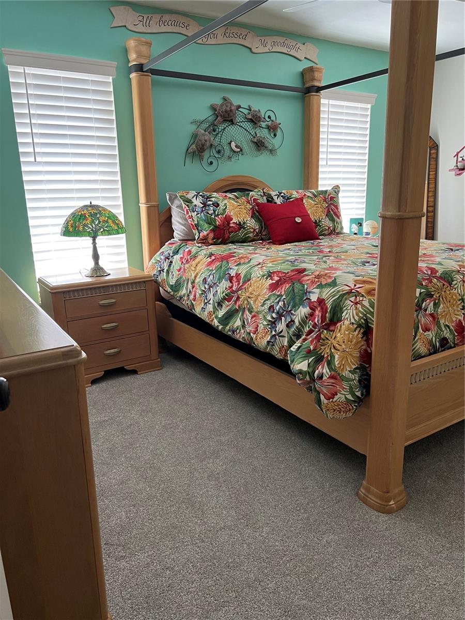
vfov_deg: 67.3
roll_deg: +2.0
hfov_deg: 53.1
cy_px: 310
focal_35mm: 26
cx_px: 232
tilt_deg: -14.5
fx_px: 466
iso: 200
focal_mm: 5.7
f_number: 1.5
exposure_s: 1/60
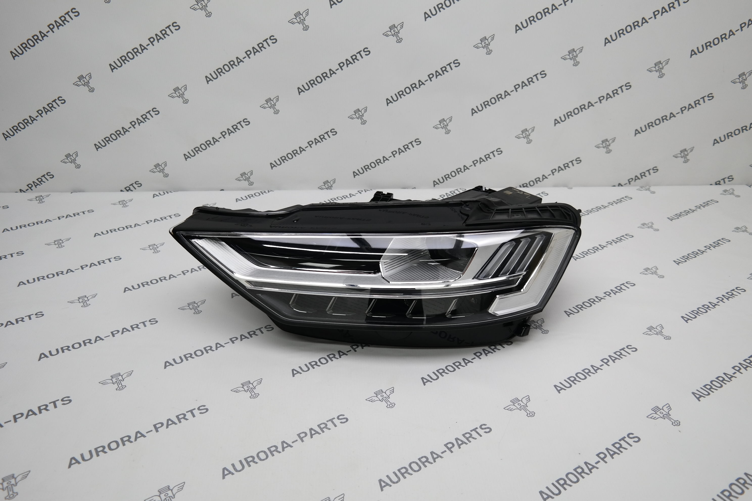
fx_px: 564
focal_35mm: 27
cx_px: 376
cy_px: 250
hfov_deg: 67.4
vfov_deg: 47.9
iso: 100
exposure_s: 1/80
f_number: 3.5
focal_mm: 18
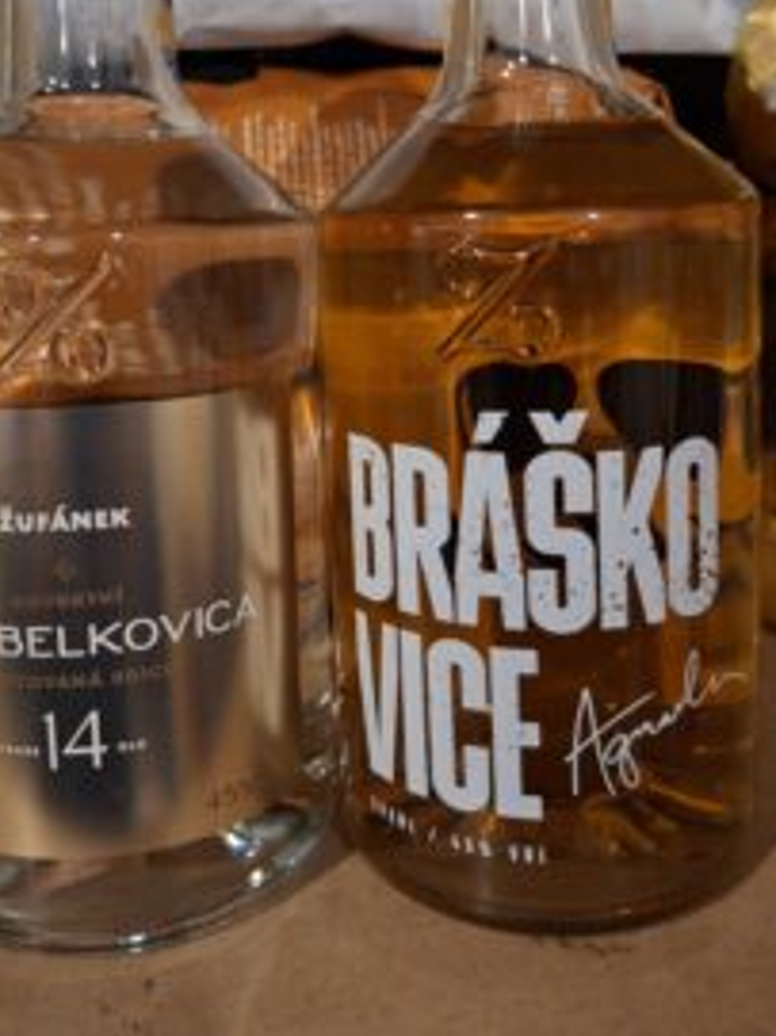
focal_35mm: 34
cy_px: 306
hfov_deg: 41.8
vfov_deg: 52.4
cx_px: 378
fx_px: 1017
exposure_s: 1/25
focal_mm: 5.54
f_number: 1.8
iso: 800
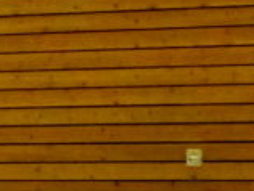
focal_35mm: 252
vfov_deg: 5.8
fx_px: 1852
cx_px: 146
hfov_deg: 7.8
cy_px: 404
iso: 1600
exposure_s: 1/200
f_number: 4
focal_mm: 7
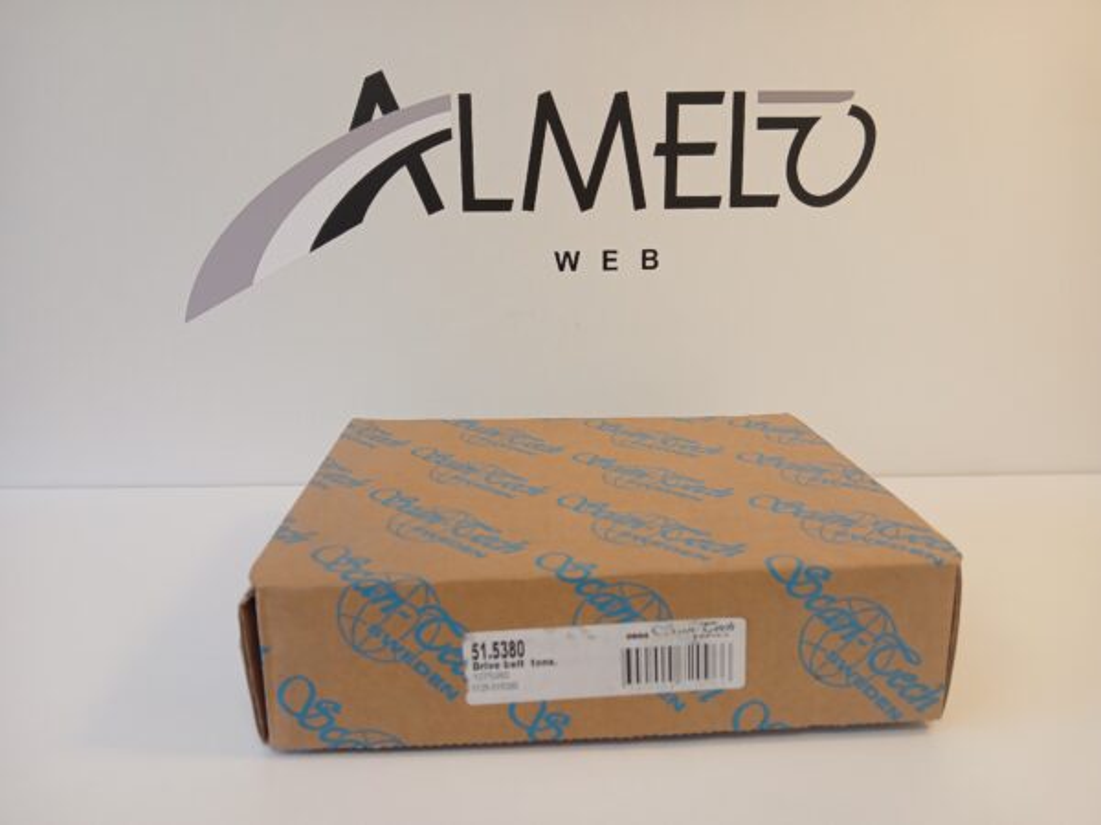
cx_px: 550
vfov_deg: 53.1
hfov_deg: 67.3
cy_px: 412
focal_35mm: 26
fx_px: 827
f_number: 1.8
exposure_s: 1/50
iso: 50
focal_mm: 3.98
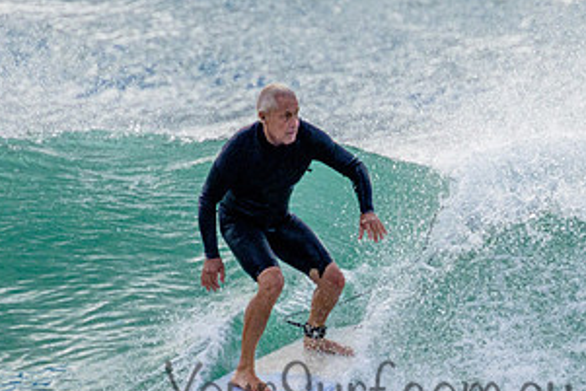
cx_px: 423
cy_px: 285
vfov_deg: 0.7
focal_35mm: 2108
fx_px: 34328
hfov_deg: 1.0
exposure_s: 1/2000
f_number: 11
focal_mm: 800
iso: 1100
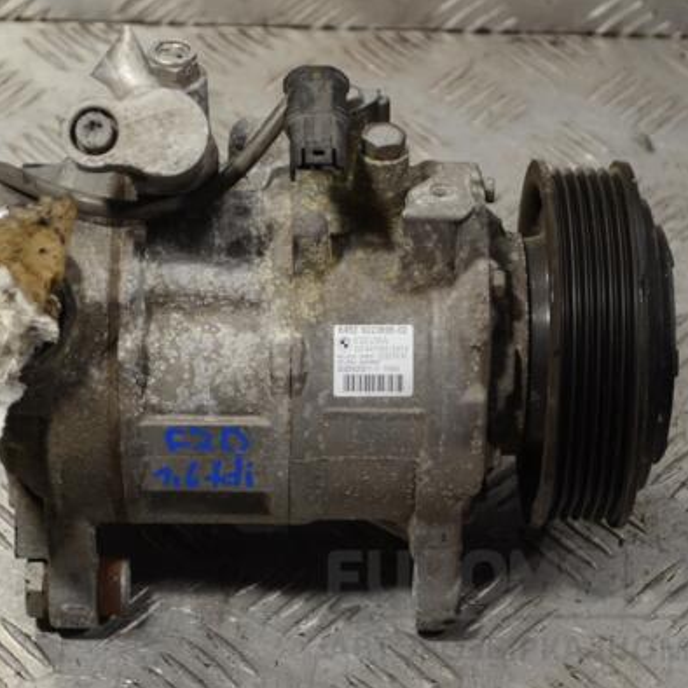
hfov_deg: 16.3
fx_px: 2398
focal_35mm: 107
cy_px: 344
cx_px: 295
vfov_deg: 16.3
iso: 180
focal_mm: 55
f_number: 5.6
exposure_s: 1/30
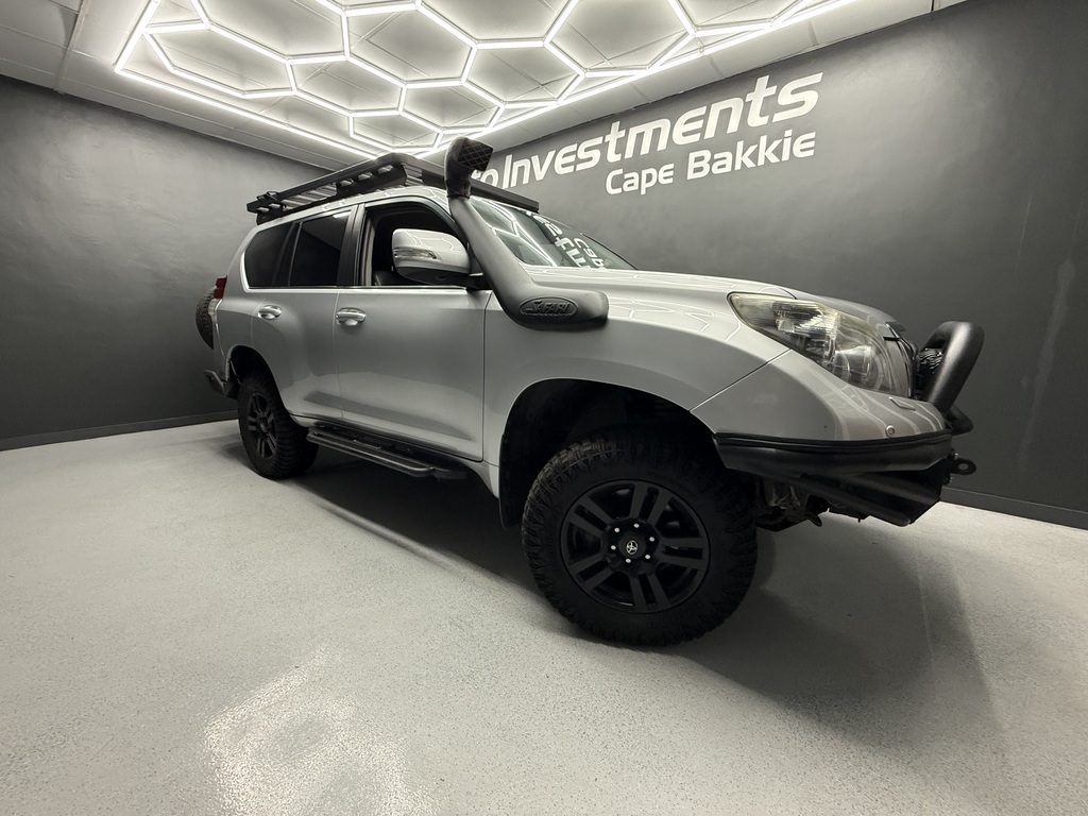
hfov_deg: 102.1
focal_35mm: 14
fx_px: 440
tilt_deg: -10.1
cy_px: 408
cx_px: 544
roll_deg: -0.8
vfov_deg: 85.7
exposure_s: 1/100
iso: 400
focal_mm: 2.22
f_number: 2.2
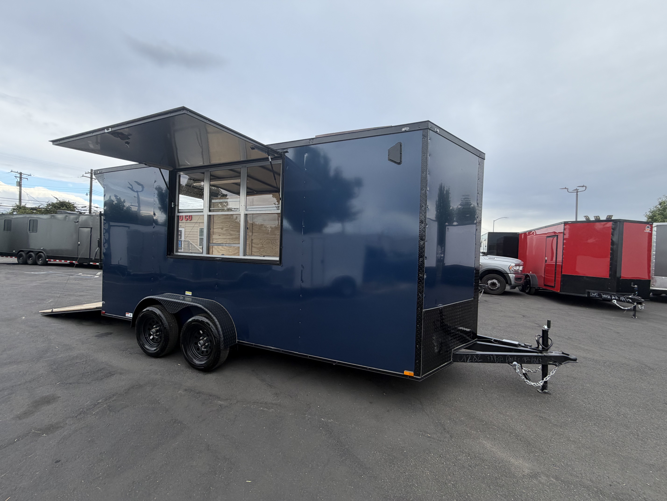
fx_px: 270
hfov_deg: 102.1
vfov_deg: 85.7
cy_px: 250
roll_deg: -1.6
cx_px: 334
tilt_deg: -1.2
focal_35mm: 14
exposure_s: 1/502
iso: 50
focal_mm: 2.22
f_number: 2.2
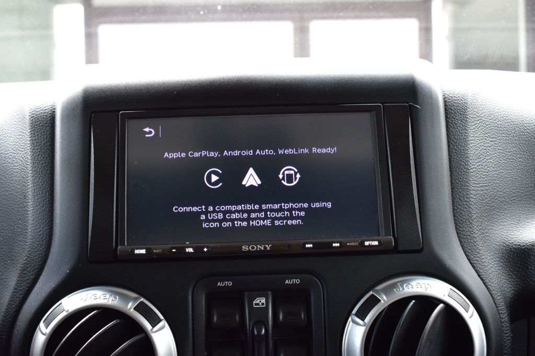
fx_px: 713
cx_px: 268
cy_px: 178
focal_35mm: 48
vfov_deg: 28.1
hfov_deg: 41.1
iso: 400
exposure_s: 1/25
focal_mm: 32
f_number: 7.1
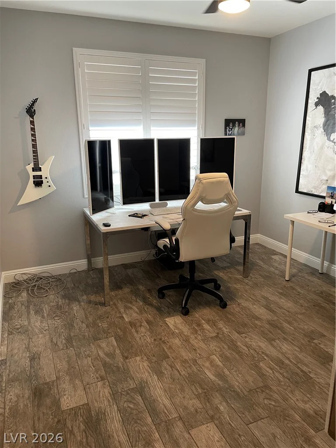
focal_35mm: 26
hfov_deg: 53.1
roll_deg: +0.4
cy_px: 224
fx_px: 336
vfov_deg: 67.3
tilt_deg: -16.0
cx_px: 168
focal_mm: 4.2
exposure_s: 1/60
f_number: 1.6
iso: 160
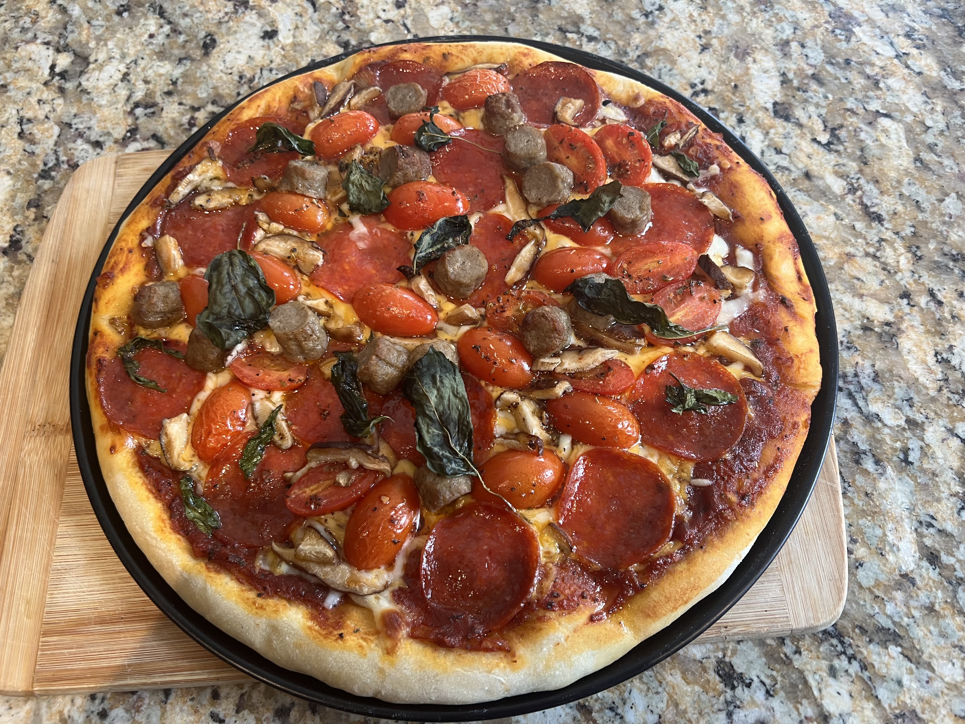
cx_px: 482
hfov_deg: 67.3
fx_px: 725
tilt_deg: -65.9
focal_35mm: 26
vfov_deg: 53.1
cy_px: 362
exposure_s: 1/60
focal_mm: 5.7
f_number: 1.5
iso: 125
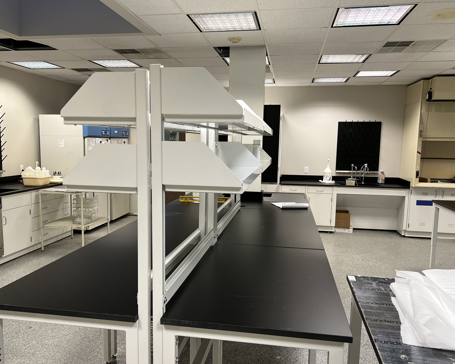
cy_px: 196
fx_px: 417
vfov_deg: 47.1
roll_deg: +0.1
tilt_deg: -6.4
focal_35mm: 31
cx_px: 211
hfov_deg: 57.1
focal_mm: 5.7
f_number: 1.5
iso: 100
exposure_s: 1/120
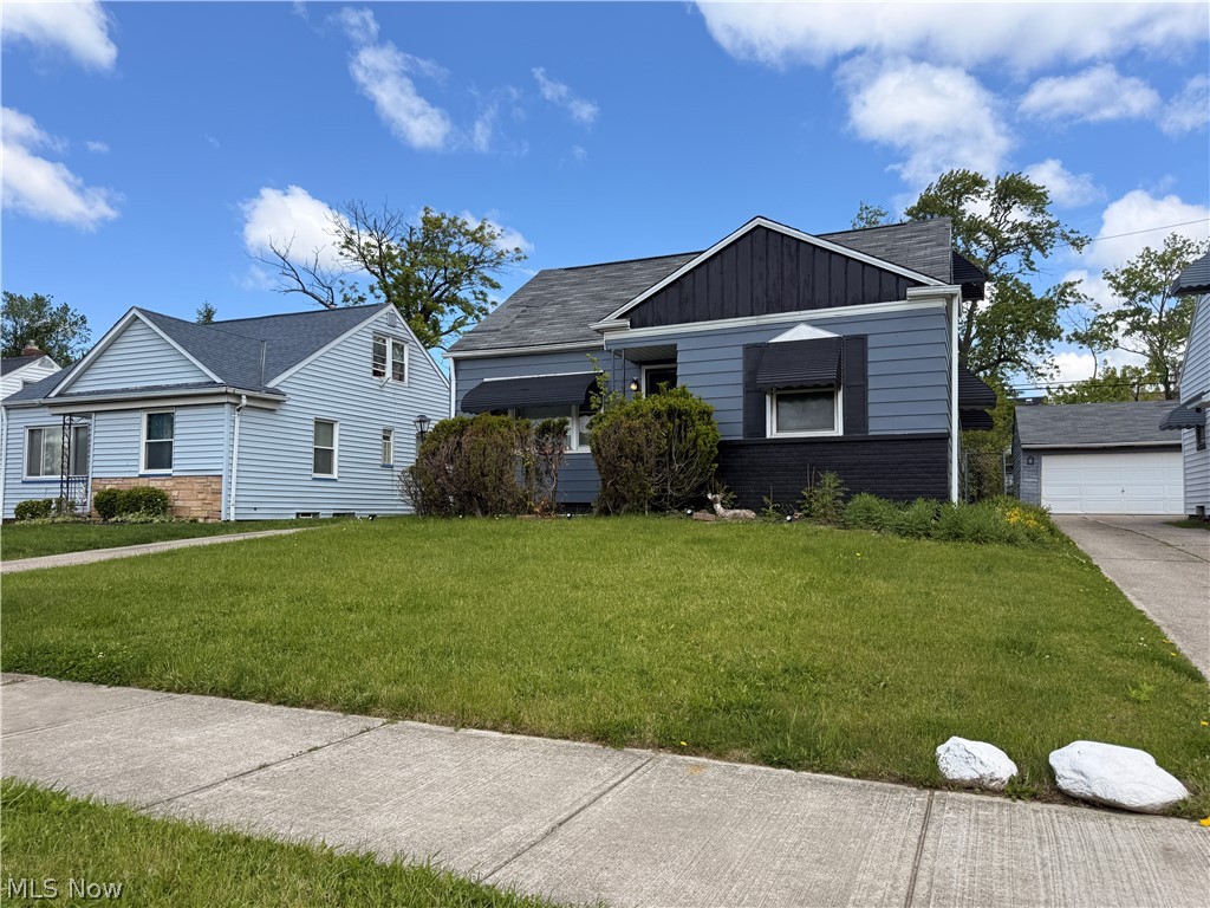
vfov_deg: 56.8
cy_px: 454
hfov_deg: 71.6
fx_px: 839
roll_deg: -0.1
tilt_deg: +4.0
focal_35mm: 24
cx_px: 605
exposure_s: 1/3279
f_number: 1.78
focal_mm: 6.76
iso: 80
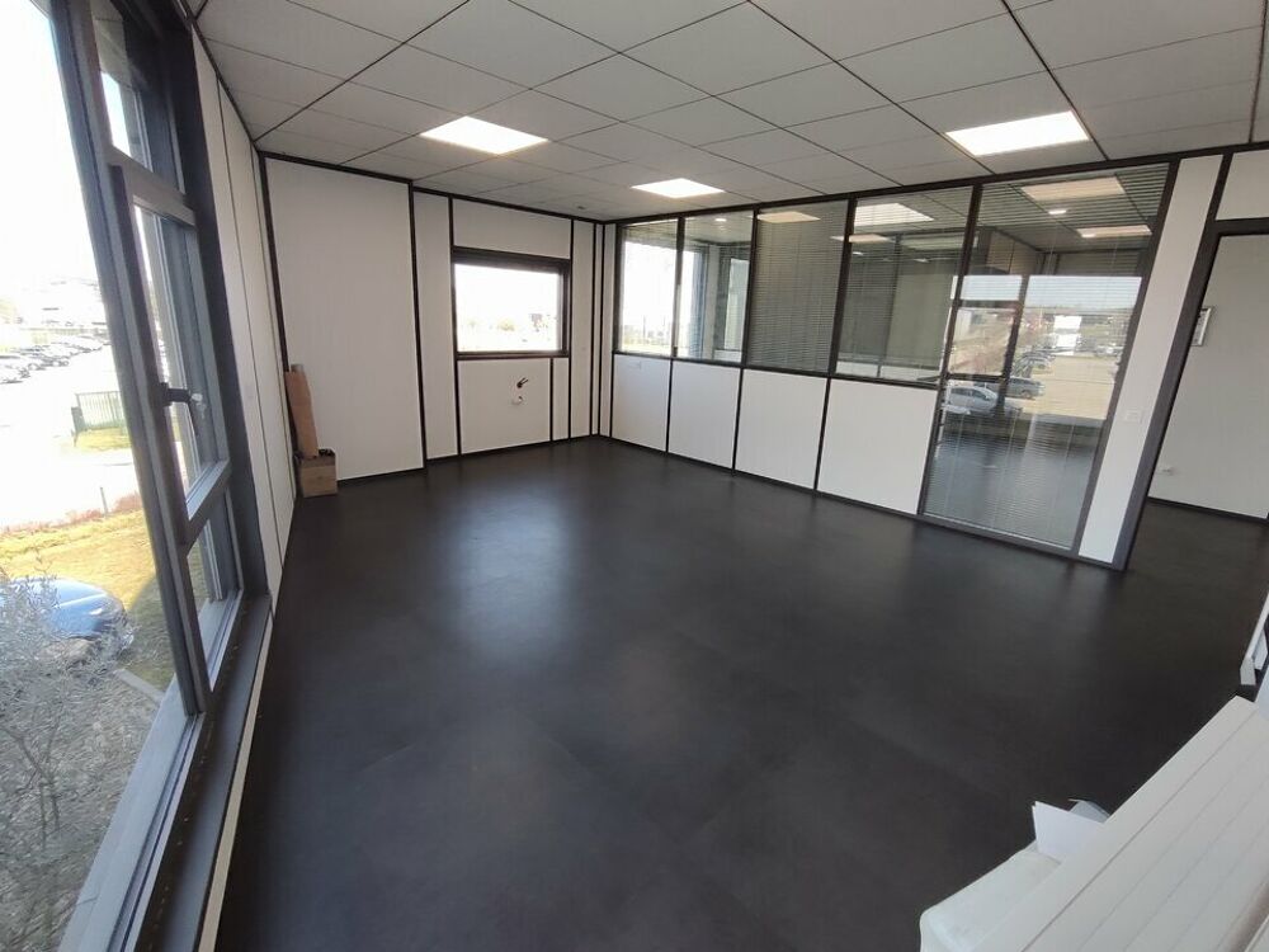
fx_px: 477
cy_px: 476
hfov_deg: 106.2
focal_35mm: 13
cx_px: 634
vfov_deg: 89.9
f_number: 2.2
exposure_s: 1/100
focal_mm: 1.66
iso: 56
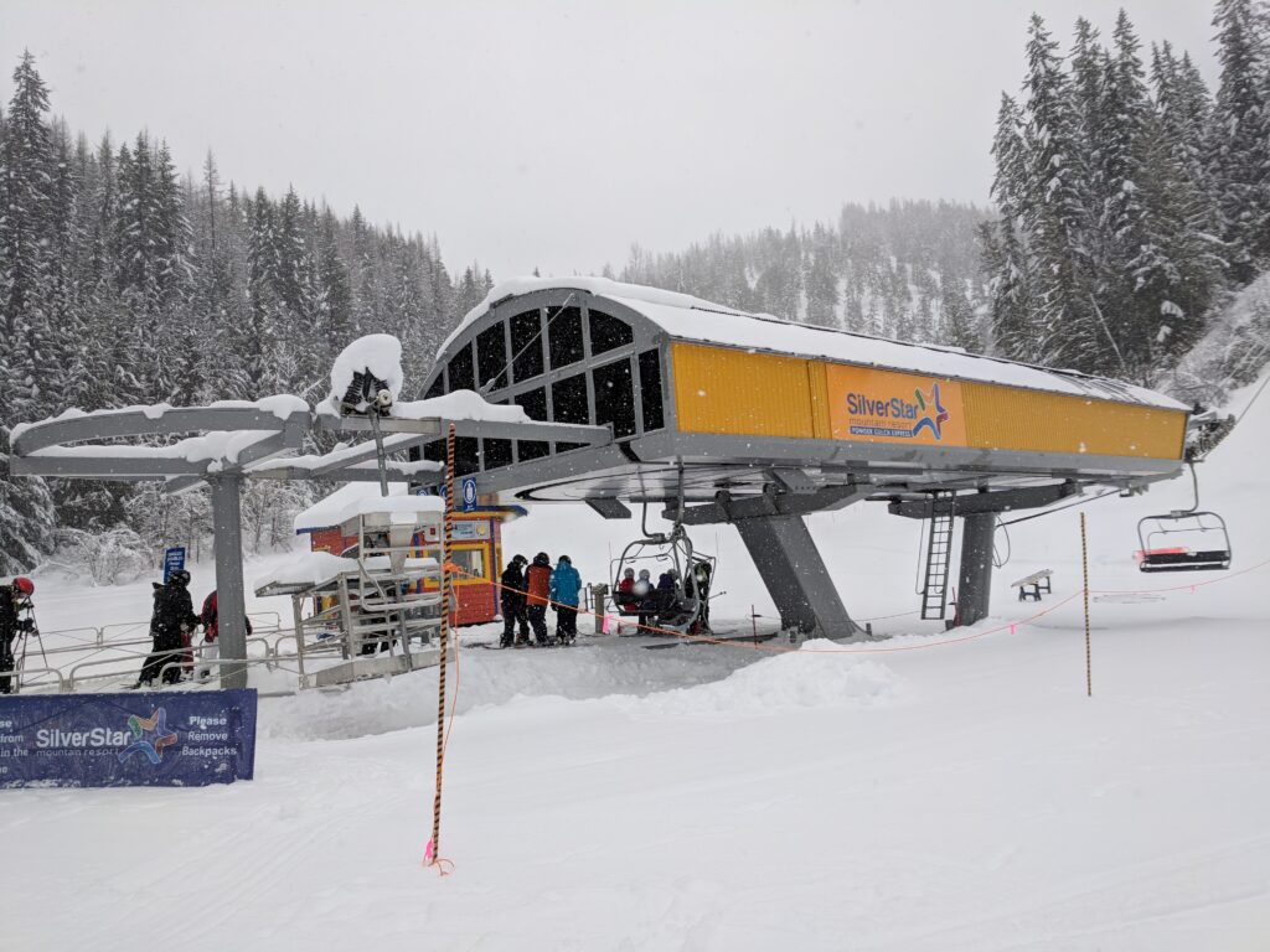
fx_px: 954
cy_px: 476
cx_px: 635
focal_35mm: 26
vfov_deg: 53.1
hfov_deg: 67.3
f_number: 2
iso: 62
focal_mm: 4.67
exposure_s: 1/763
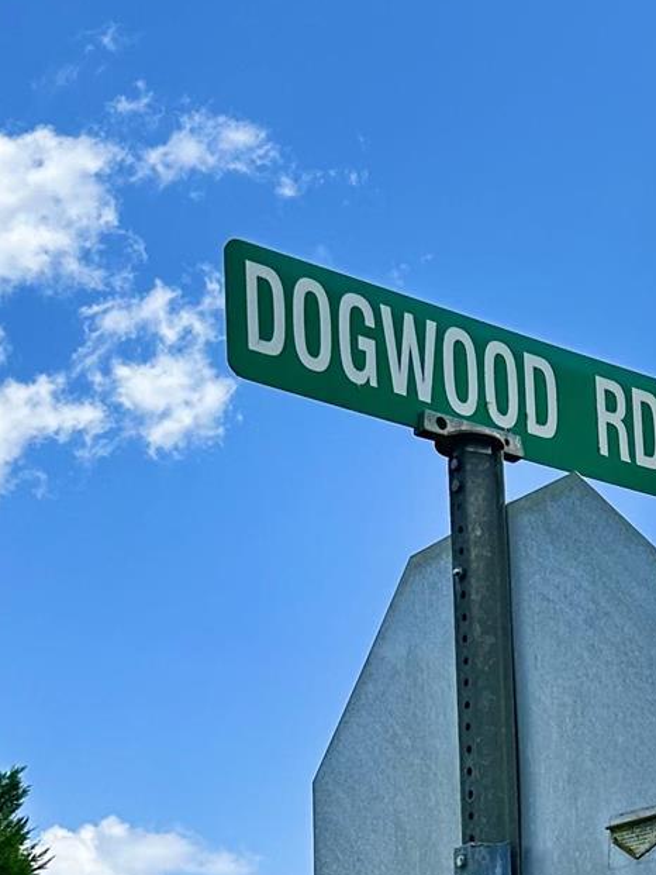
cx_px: 687
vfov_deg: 21.1
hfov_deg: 16.2
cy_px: 929
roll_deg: +1.3
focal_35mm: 89
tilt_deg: +10.2
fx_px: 2248
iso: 80
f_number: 1.78
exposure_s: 1/6211
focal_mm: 6.86
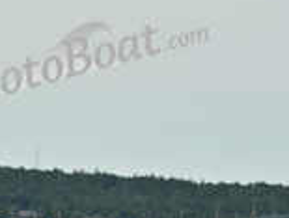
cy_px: 184
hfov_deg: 3.1
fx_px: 5255
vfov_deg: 2.4
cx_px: -149
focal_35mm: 628
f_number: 7.1
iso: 320
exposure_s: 1/1000
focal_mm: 175
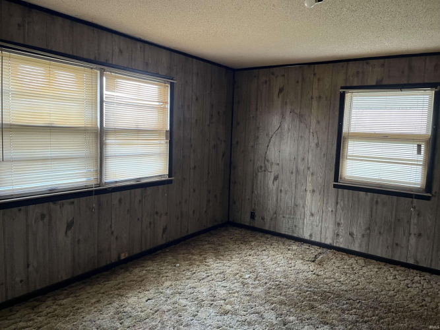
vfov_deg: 53.0
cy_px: 165
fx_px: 330
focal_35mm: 26
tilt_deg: -4.2
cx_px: 220
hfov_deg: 67.3
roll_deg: -2.7
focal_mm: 5.1
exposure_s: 1/60
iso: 160
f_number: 1.6
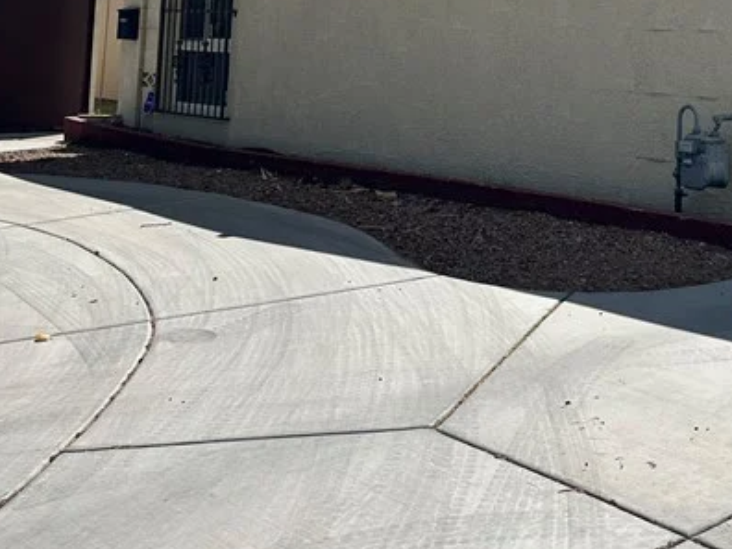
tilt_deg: +7.3
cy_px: -74
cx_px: 671
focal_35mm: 62
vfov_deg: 22.2
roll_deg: -0.6
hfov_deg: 29.8
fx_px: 1311
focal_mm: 6.86
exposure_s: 1/8197
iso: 80
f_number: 1.78
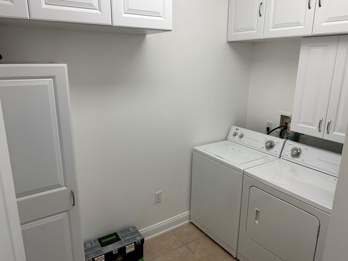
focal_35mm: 25
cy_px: 127
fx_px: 251
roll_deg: -0.9
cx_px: 176
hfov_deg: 69.4
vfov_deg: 54.9
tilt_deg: -15.2
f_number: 1.78
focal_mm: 6.86
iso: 80
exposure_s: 1/120
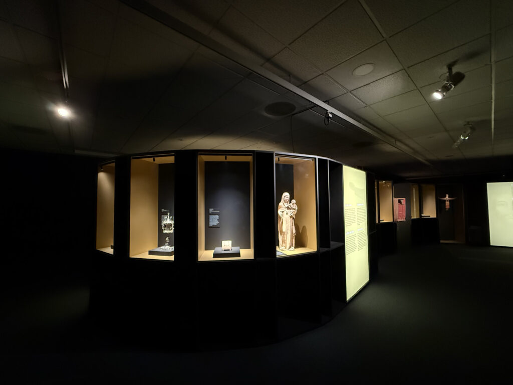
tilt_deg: +2.5
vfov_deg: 85.7
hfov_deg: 102.1
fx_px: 207
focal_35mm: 14
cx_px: 256
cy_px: 192
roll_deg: +0.4
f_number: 2.2
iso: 1600
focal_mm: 2.22
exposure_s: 1/25
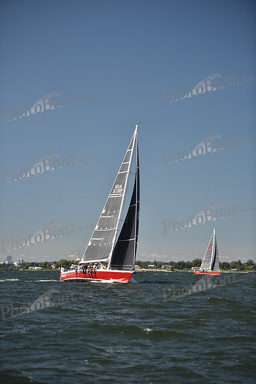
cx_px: 128
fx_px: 1066
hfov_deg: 13.7
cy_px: 192
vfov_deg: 20.4
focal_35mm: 100
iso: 250
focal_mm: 100
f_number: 2.8
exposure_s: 1/1600
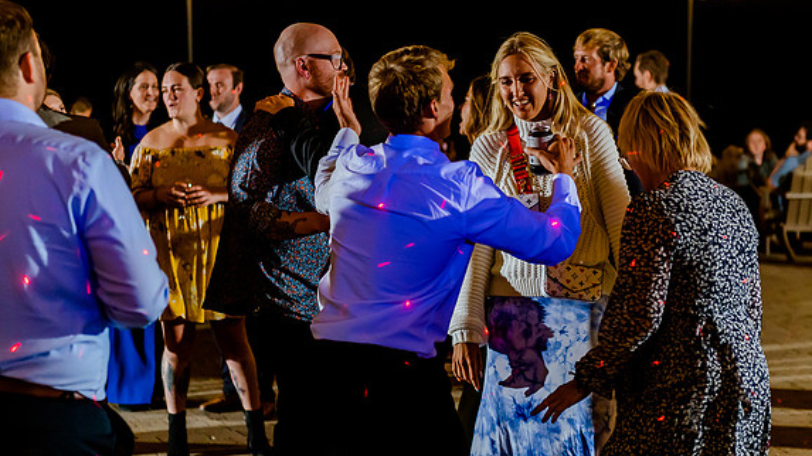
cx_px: 481
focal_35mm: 91
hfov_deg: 23.4
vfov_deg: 13.3
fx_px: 1959
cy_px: 175
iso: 2500
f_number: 2.8
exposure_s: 1/100
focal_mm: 70
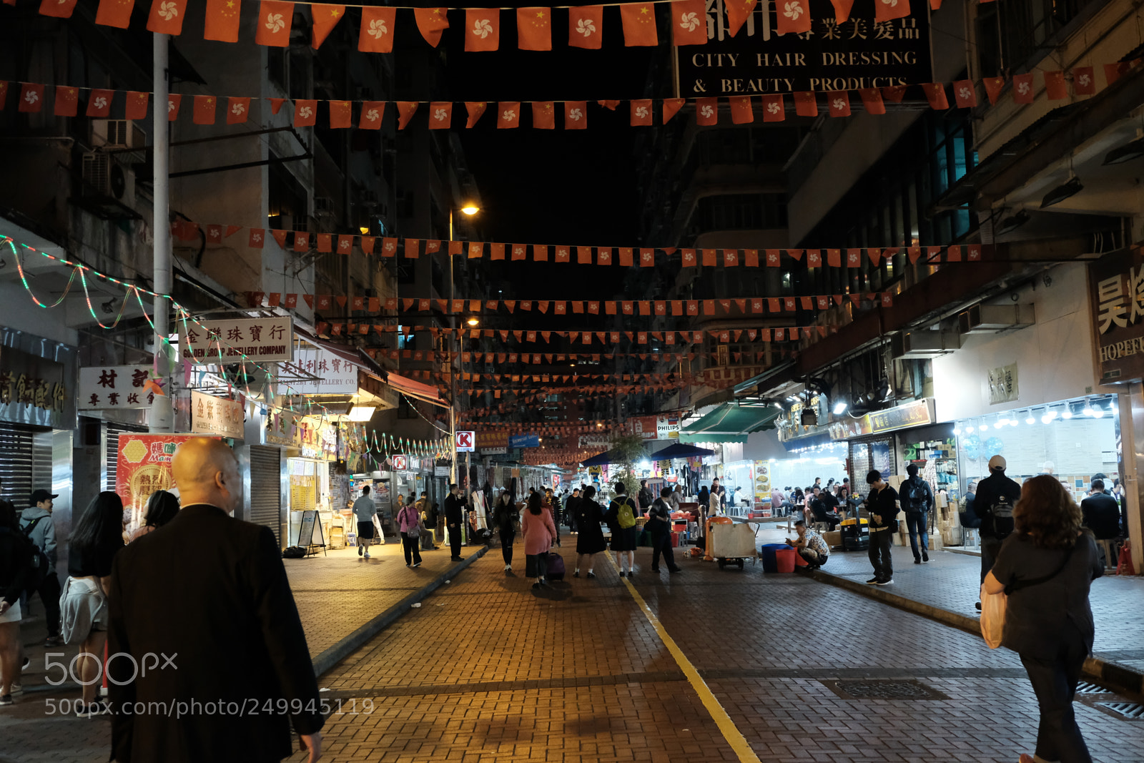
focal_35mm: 35
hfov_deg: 54.4
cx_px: 572
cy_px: 382
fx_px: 1112
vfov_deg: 37.9
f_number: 2.8
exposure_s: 1/500
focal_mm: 23
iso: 5000
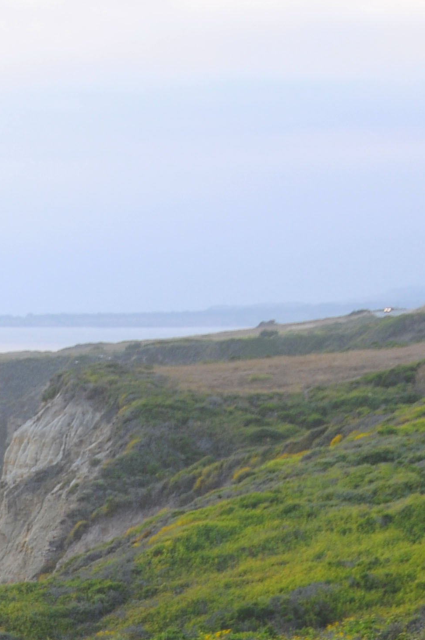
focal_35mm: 194
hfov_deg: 7.0
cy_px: 886
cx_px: -58
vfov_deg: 10.3
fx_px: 3444
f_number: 5.6
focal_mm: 44
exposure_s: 1/100
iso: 200
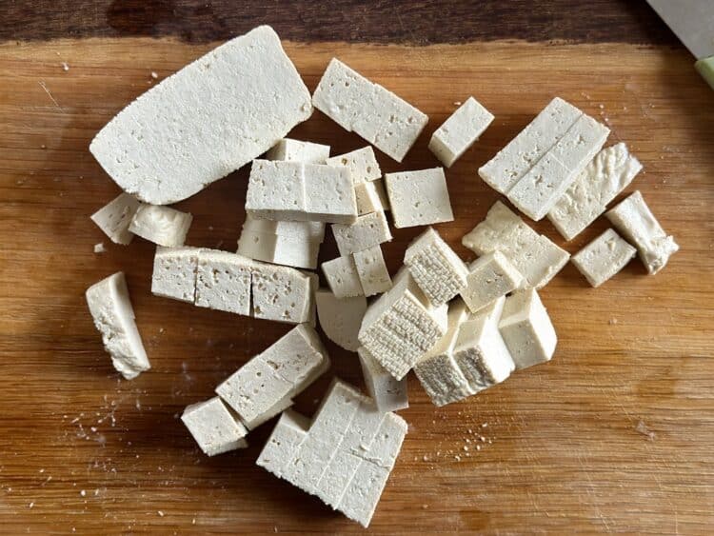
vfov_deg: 30.3
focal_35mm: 48
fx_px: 990
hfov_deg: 39.6
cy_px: 268
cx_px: 357
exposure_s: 1/117
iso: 125
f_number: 1.78
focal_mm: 6.86
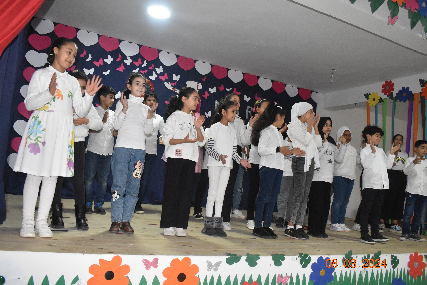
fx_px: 356
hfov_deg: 61.9
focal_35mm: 30
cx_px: 214
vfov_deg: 43.6
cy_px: 142
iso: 2500
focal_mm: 20
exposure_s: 1/60
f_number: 5.6
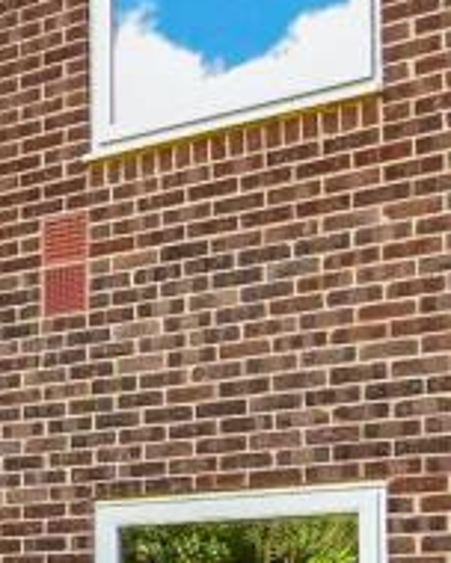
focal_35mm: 86
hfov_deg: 16.1
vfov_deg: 21.2
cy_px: 612
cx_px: -258
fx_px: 1435
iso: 500
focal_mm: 11.5
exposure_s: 1/100
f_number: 8
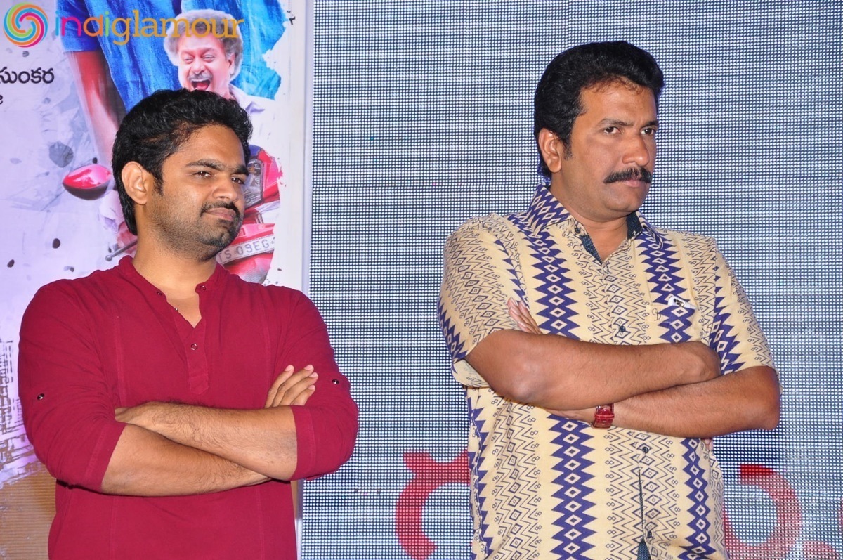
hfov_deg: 17.1
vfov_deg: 11.4
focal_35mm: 120
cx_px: 422
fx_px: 2807
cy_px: 280
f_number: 7.1
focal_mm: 80
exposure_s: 1/125
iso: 400
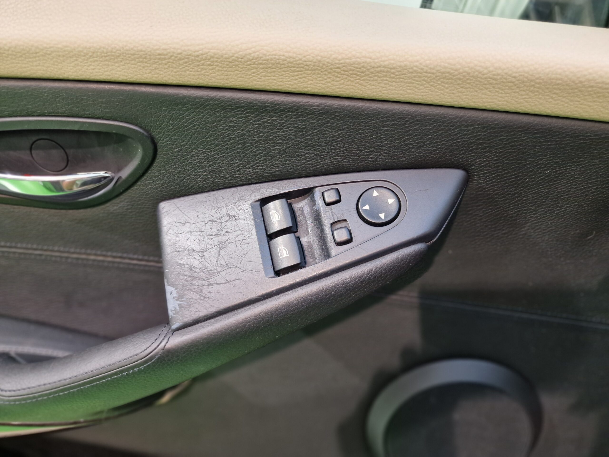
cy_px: 228
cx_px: 304
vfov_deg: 58.9
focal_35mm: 23
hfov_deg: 73.9
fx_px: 405
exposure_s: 1/50
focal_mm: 6.4
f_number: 1.8
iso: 320
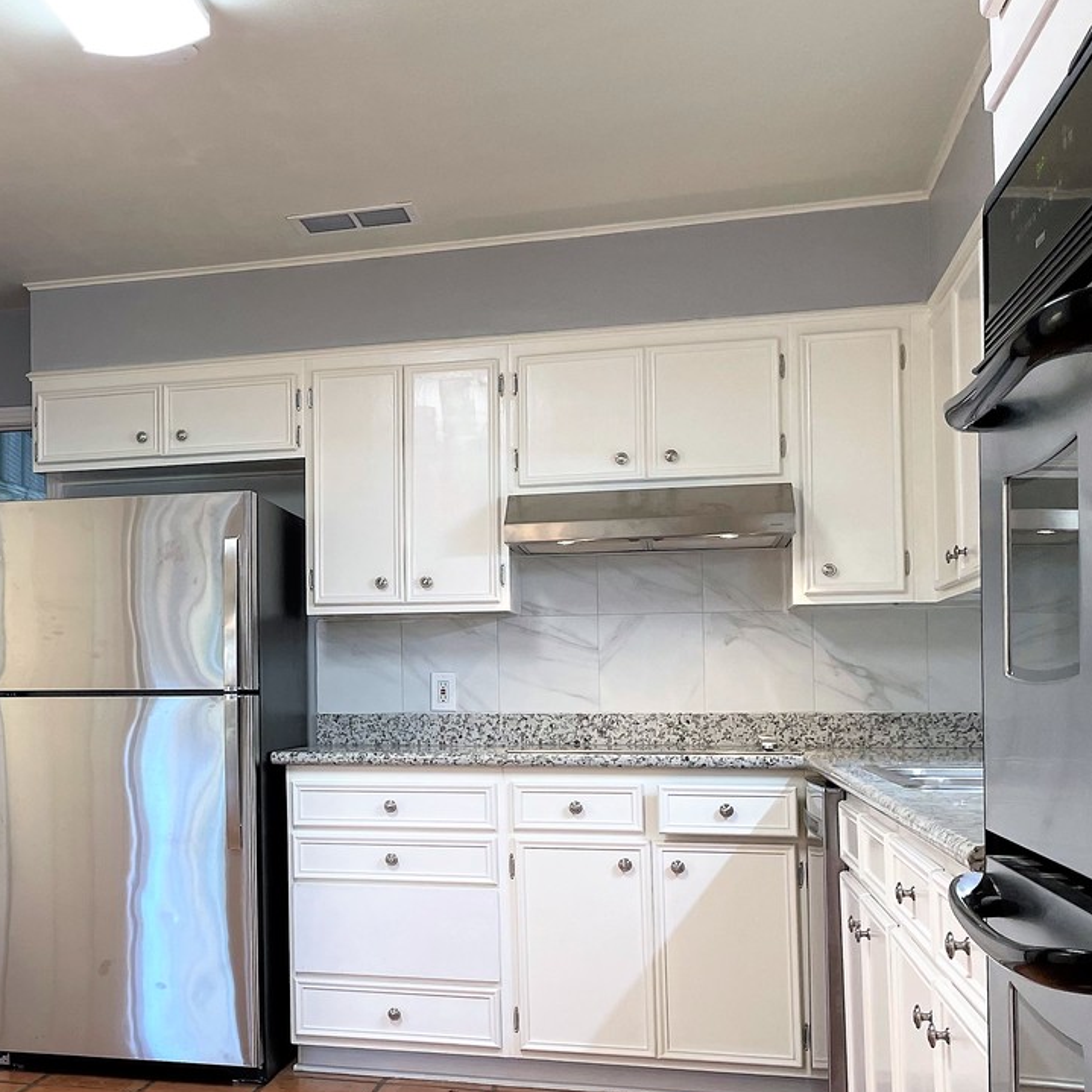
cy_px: 644
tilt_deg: +2.6
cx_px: 106
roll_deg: +0.5
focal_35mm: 46
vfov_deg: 36.7
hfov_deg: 34.7
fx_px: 1642
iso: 100
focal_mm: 4.2
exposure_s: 1/120
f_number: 1.6
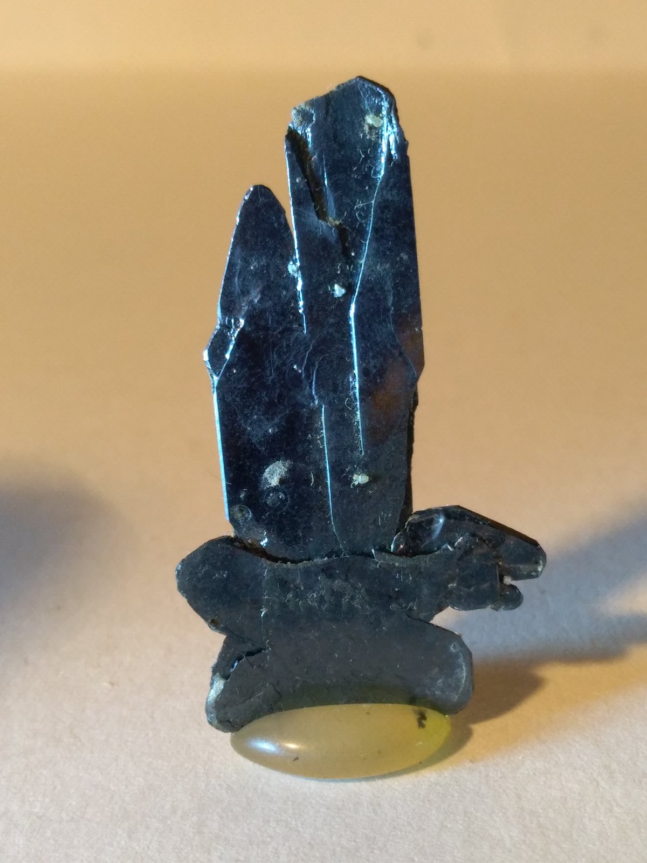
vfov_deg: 67.3
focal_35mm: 26
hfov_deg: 53.1
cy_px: 432
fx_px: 648
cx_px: 324
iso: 220
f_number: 2
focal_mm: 3.54
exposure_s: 1/33.3
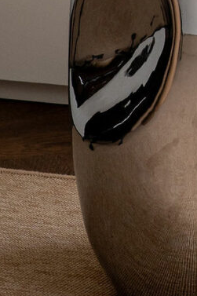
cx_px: 550
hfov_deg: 4.4
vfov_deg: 6.4
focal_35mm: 299
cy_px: -524
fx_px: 2456
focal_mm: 44
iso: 320
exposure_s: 1/10
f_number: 10
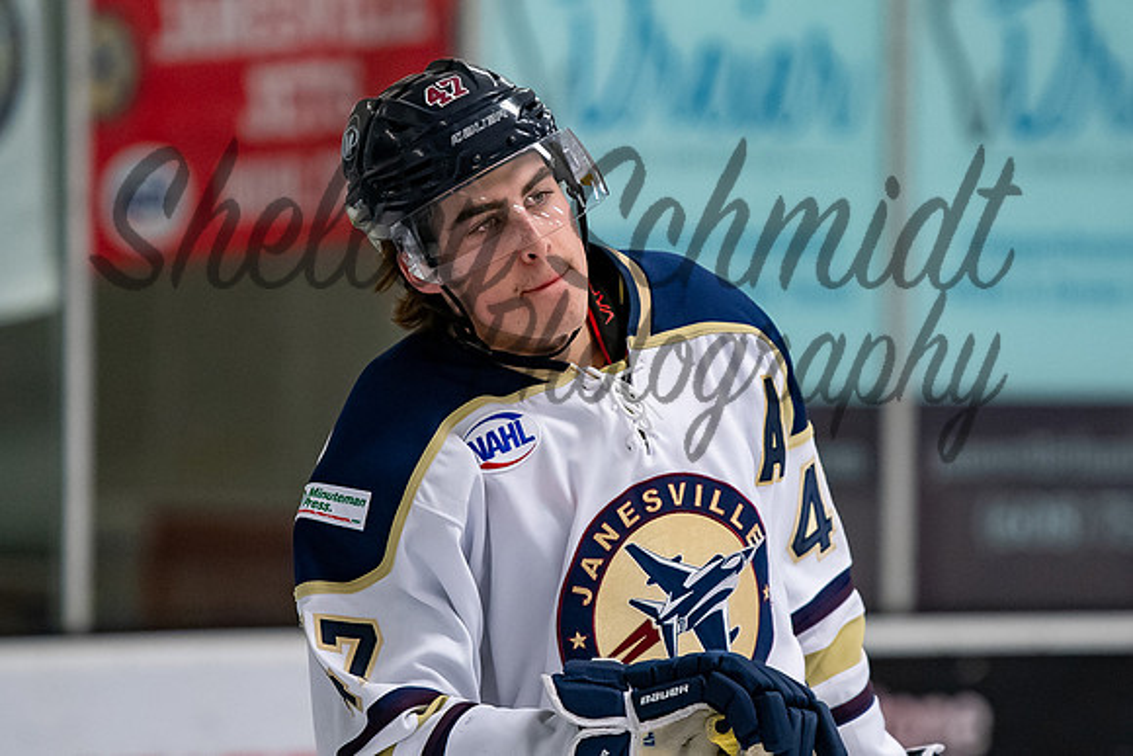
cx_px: 623
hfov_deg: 4.9
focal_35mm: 424
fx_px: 13349
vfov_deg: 3.2
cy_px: 343
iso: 2000
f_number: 3.2
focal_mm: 200
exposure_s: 1/800
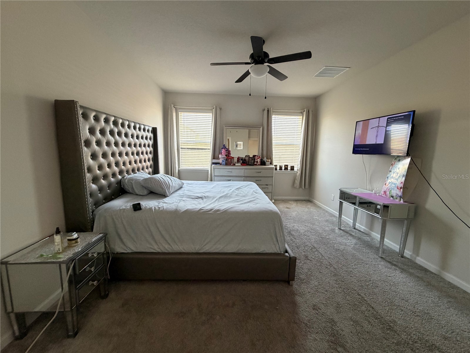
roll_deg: -1.2
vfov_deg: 85.7
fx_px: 190
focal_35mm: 14
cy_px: 176
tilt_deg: -8.5
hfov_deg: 102.1
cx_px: 235
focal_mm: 2.22
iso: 400
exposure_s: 1/53
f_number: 2.2
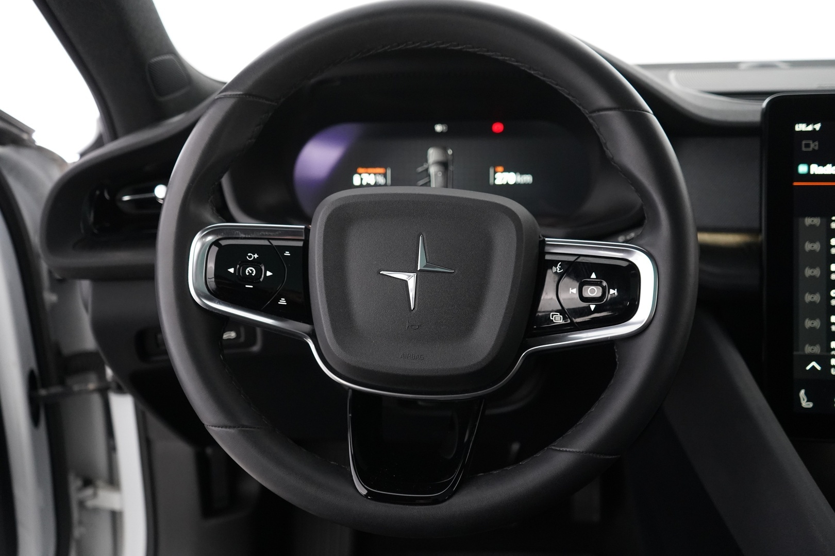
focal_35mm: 33
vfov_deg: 40.0
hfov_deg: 57.2
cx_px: 418
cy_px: 278
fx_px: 765
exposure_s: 1/40
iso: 5000
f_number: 4
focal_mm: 33
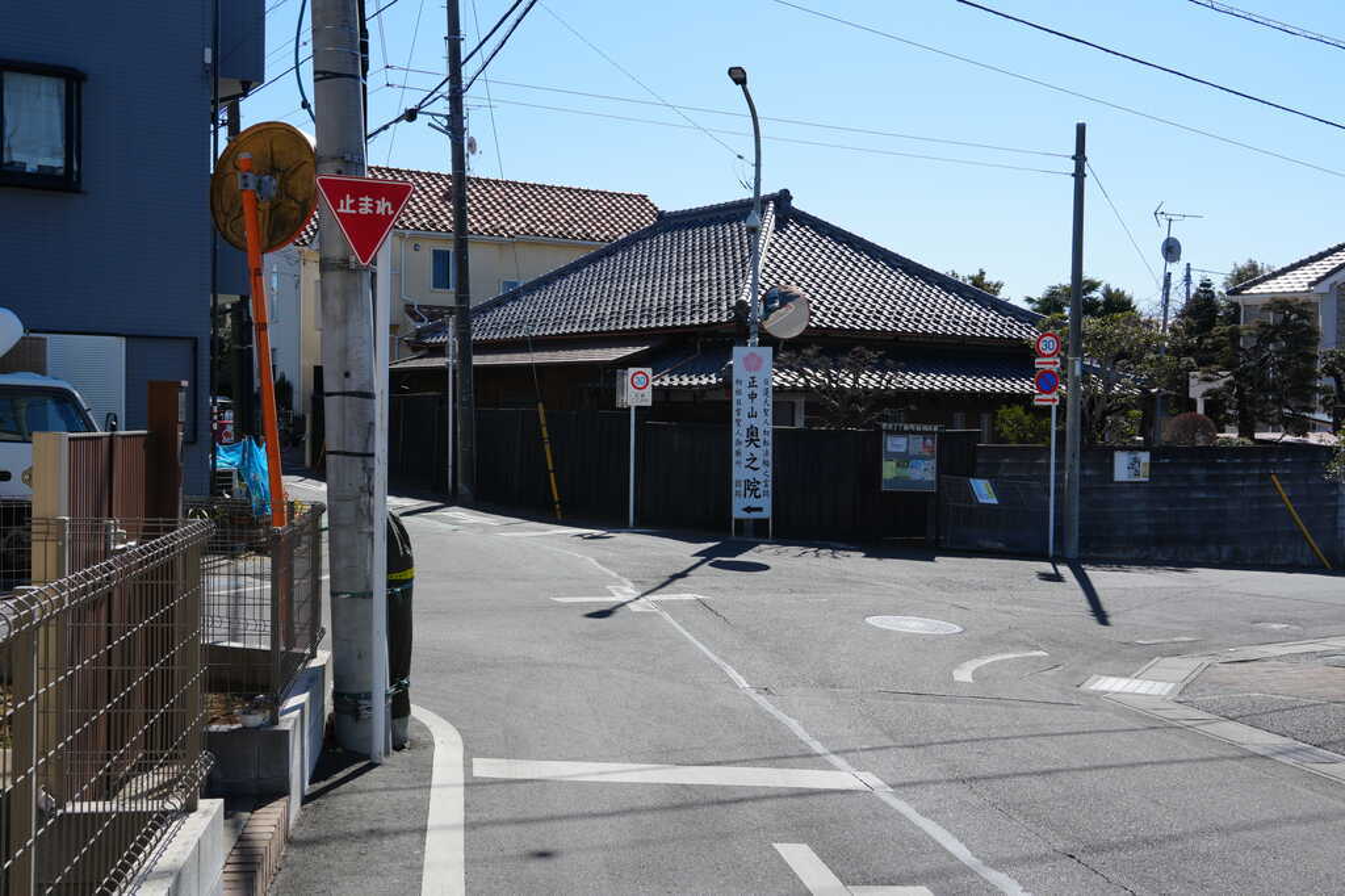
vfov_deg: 33.0
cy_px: 448
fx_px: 1513
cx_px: 672
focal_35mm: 40
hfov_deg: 47.9
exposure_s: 1/160
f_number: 10
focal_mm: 27
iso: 100
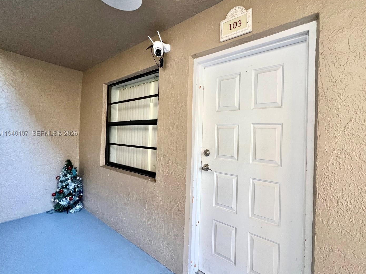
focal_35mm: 15
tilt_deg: +0.6
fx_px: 159
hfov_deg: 97.6
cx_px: 206
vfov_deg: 81.7
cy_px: 134
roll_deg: -1.3
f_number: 1.8
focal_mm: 1.57
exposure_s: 1/99
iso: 160
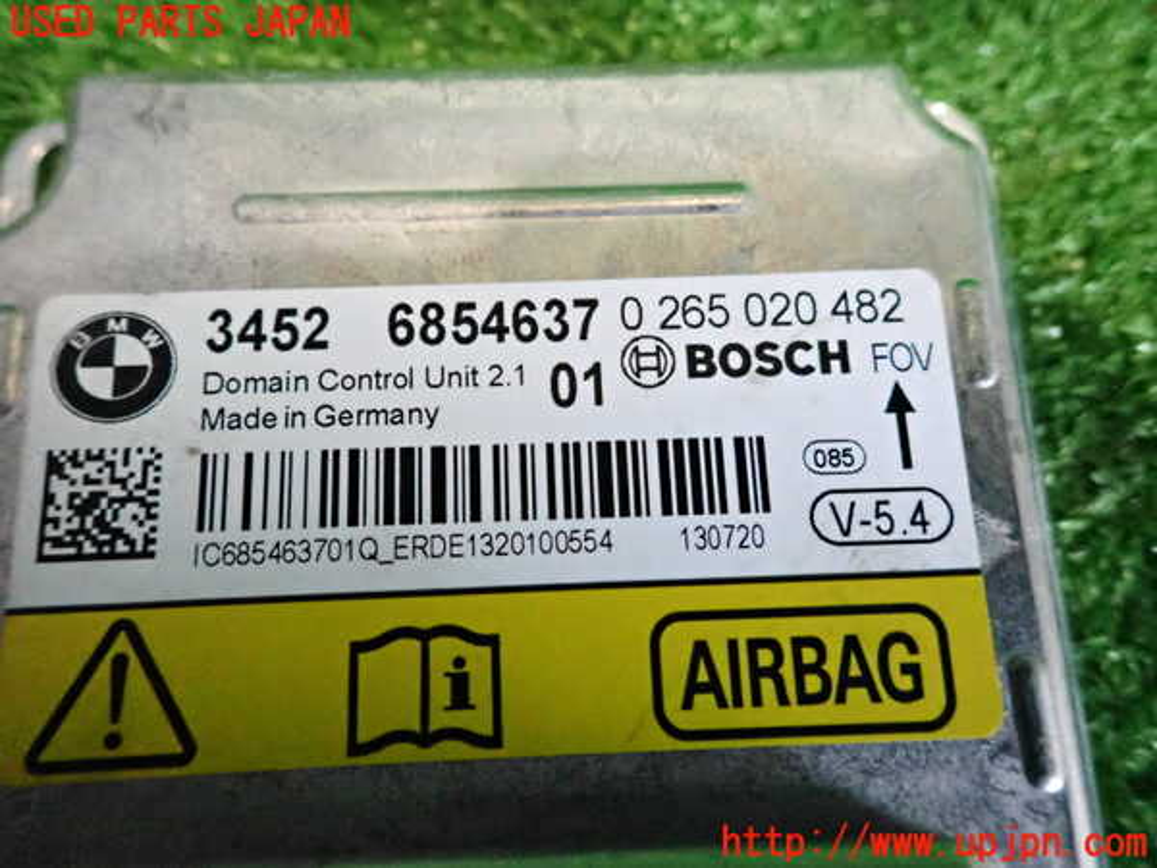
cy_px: 434
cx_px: 578
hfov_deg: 69.4
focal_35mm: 25
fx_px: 836
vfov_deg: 54.9
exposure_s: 1/250
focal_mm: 4.5
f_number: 2
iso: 3200
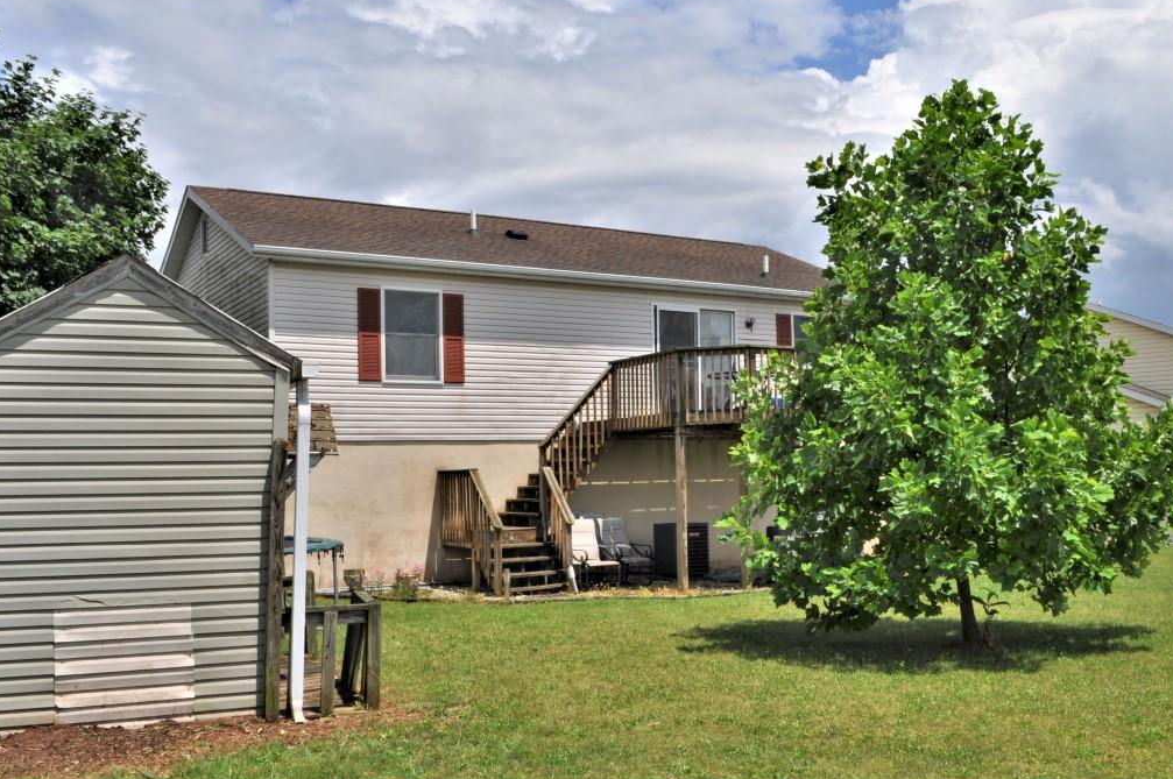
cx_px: 650
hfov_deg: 60.2
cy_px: 418
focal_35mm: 31
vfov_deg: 42.2
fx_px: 1009
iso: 200
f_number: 18
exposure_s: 1/200
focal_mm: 18
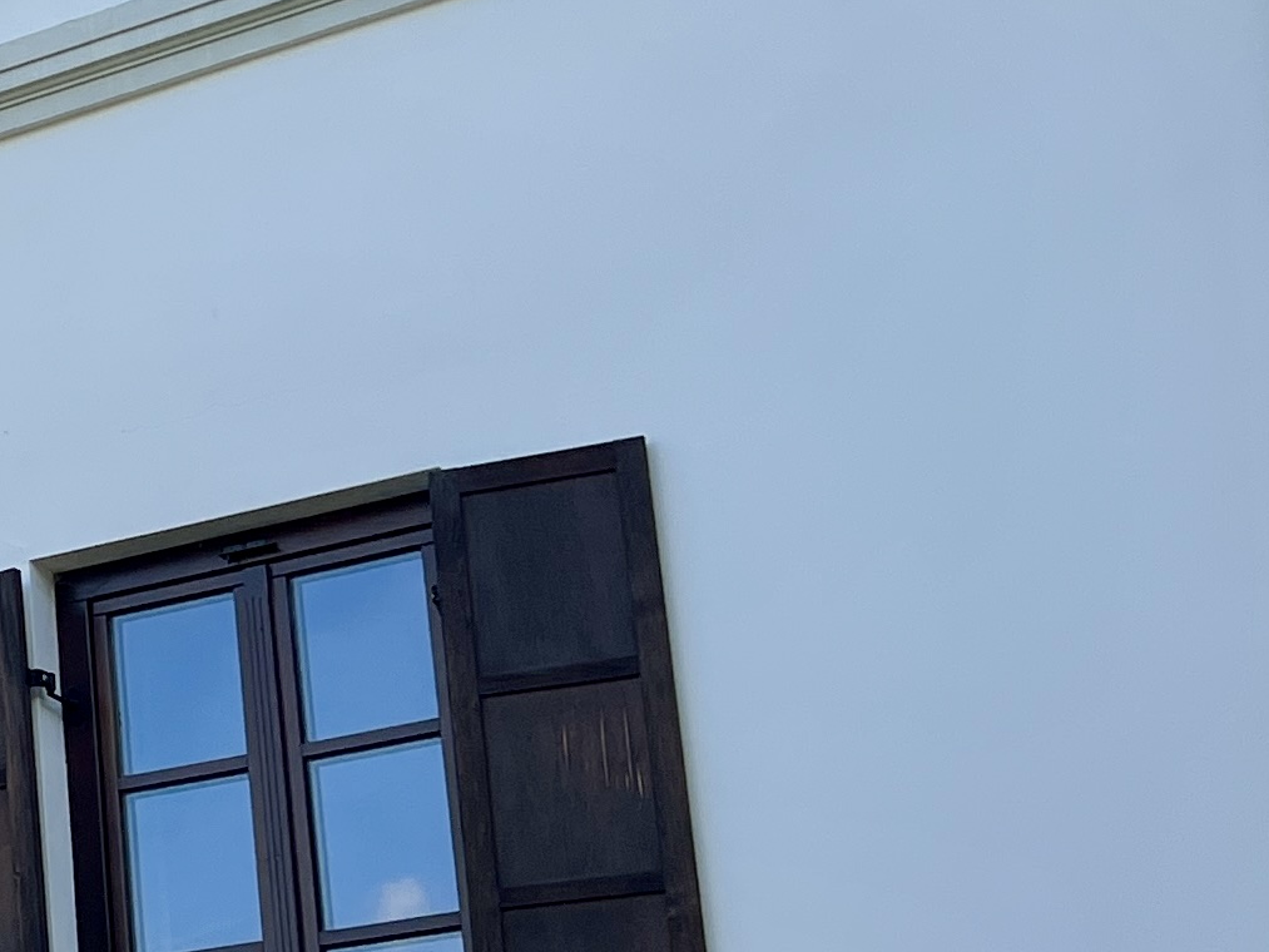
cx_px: -802
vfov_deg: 14.9
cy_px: 238
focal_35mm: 99
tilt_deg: +23.7
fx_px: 3630
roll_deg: -3.4
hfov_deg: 17.2
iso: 50
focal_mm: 5.7
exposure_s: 1/2632
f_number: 1.5
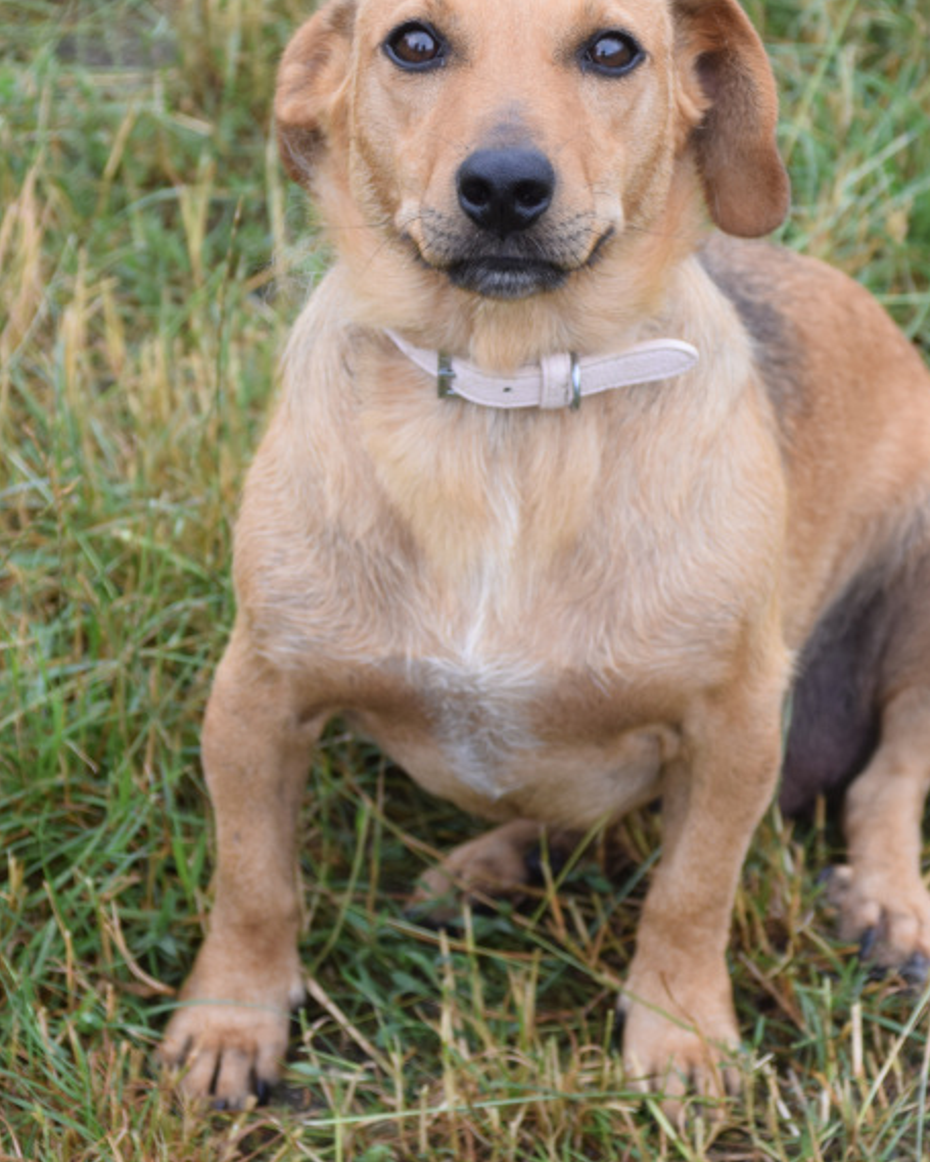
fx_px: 5369
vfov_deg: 12.4
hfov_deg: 9.9
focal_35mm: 156
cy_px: 537
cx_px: 544
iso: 400
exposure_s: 1/125
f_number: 5.6
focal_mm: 70
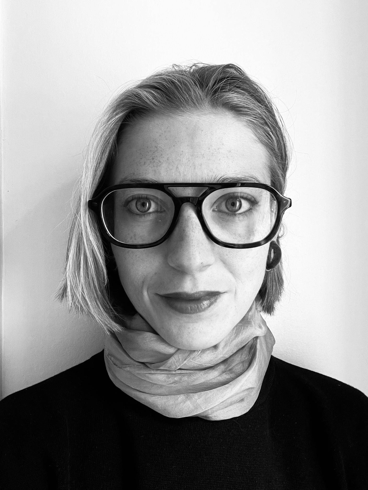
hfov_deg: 46.8
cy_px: 245
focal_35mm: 30
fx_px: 425
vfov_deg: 60.0
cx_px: 184
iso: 250
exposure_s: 1/50
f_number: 2.2
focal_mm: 2.71
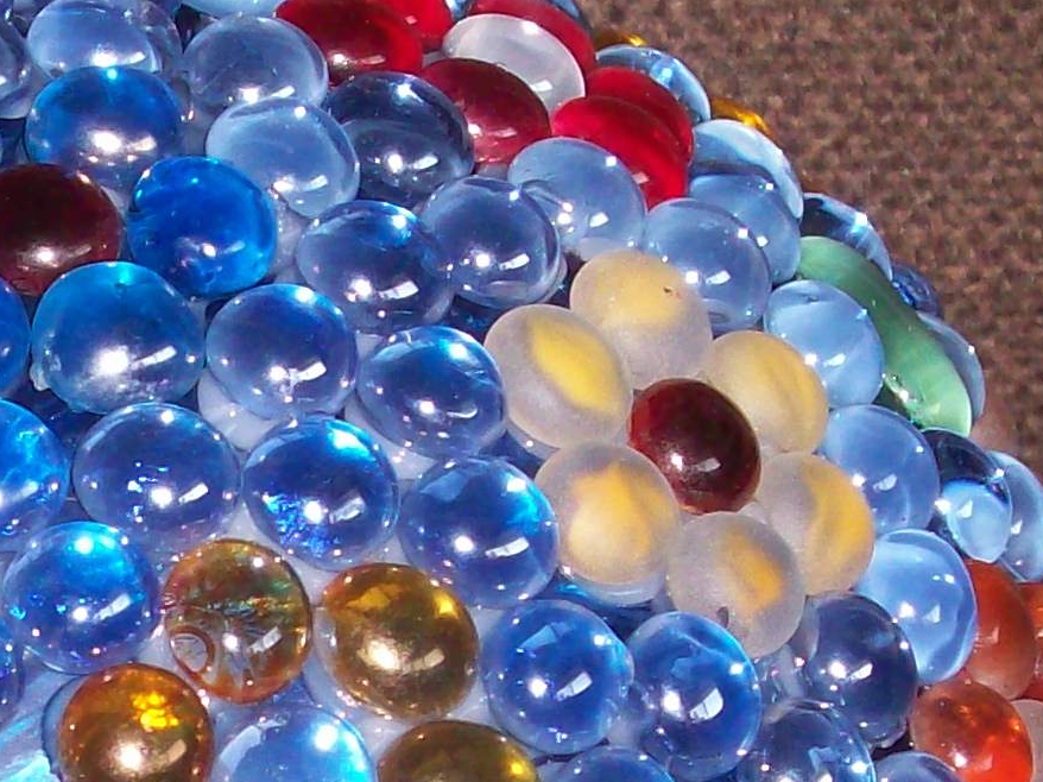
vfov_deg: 7.8
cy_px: 964
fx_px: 5663
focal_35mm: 188
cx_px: -53
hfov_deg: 10.4
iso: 160
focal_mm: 9
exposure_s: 1/80.7
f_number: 3.4
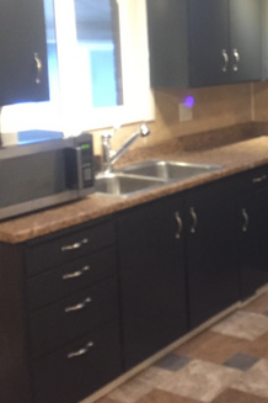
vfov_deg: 33.7
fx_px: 659
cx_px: 326
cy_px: 142
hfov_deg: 21.3
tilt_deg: -9.5
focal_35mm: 59
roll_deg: -1.3
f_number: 2.2
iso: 250
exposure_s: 1/30
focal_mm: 4.15
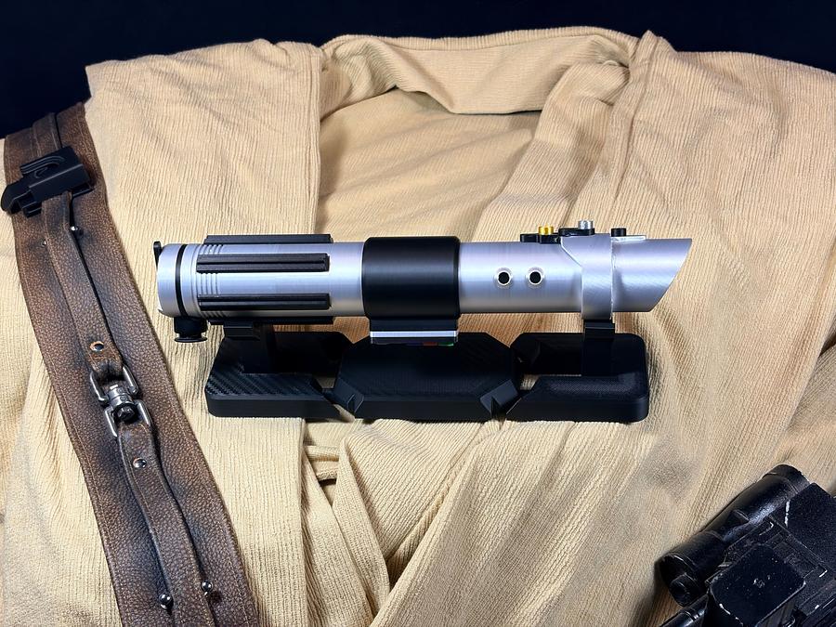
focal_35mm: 52
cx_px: 418
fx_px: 1256
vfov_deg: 28.0
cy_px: 314
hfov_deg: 36.8
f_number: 1.6
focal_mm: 5.96
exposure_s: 1/60
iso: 32
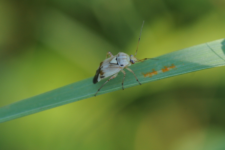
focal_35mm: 158
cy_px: 75
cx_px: 112
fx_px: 984
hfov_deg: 13.0
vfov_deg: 8.7
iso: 320
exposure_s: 1/250
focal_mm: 105
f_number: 10
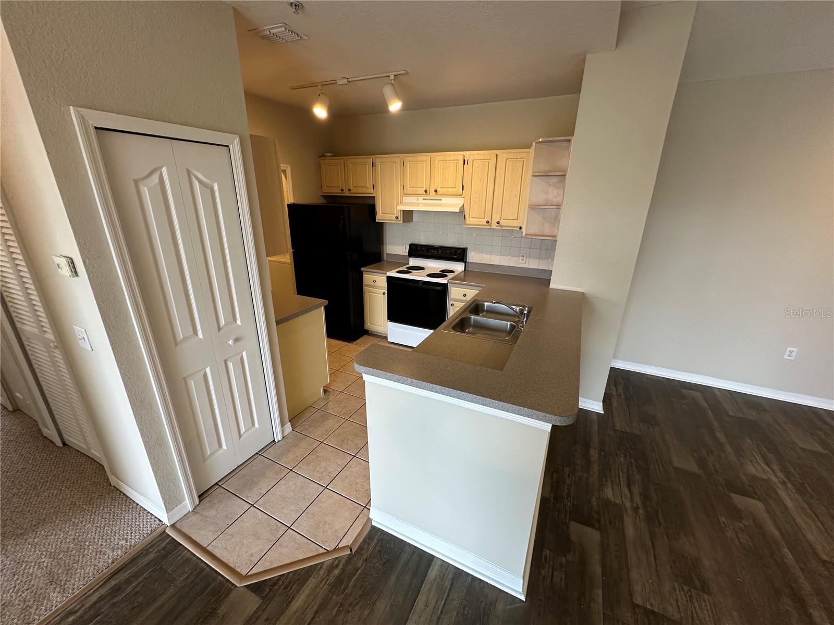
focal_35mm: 14
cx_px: 417
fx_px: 337
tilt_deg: -19.7
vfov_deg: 85.7
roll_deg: -0.7
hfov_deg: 102.1
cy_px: 312
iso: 160
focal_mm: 2.22
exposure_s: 1/60
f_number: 2.2
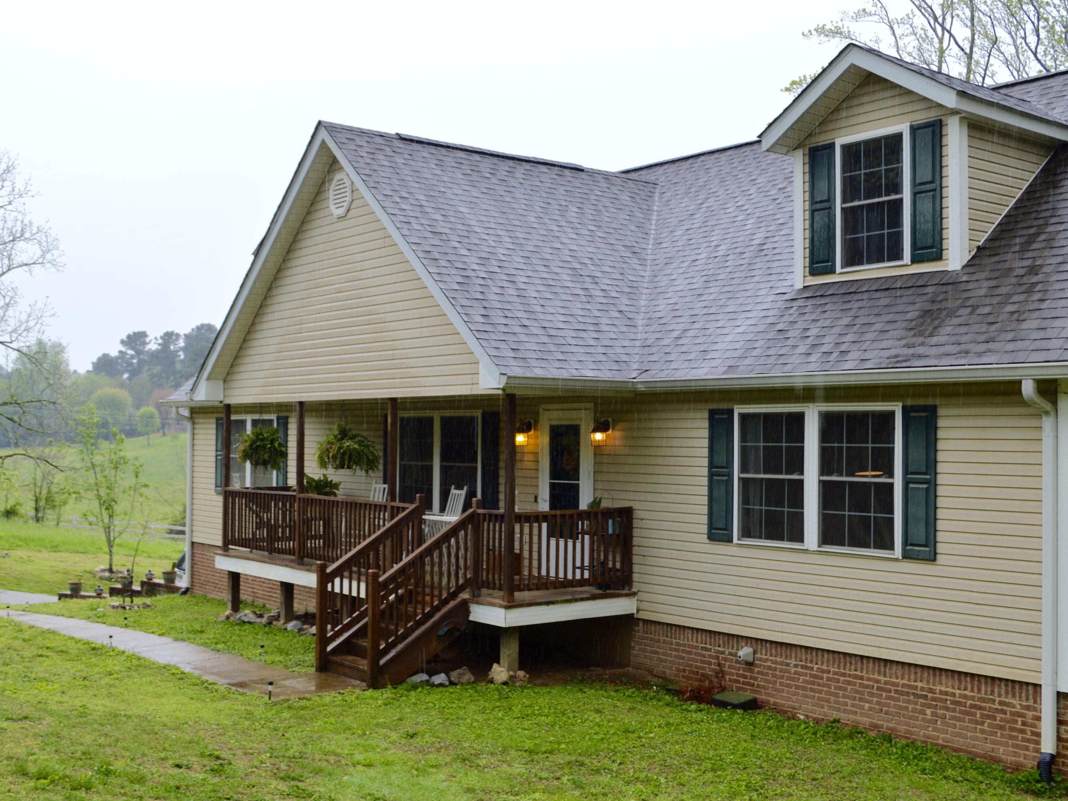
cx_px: 583
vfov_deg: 36.0
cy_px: 407
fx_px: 1234
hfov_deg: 46.7
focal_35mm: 40
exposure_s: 1/125
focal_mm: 24
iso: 160
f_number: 5.6
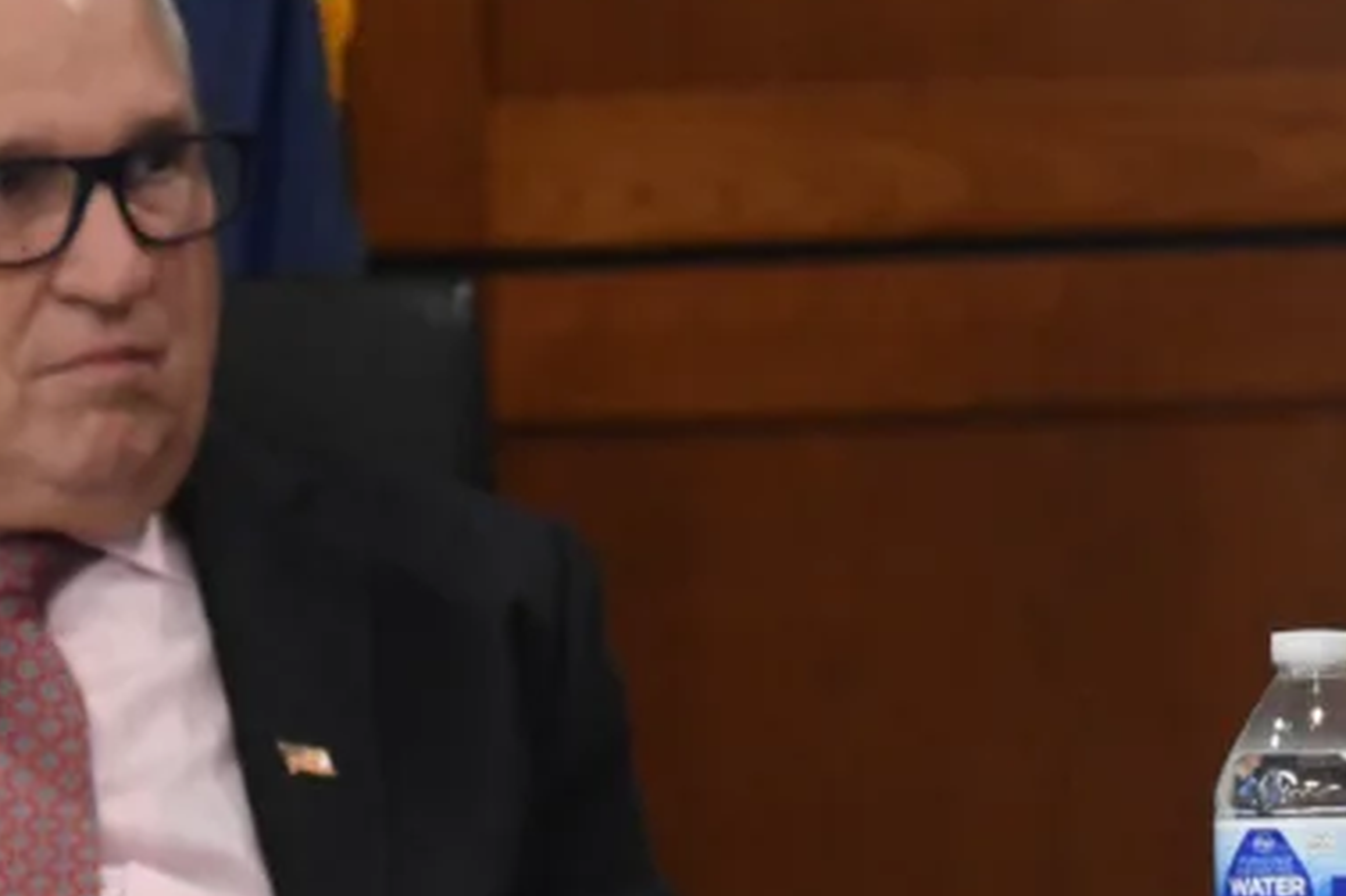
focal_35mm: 430
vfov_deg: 3.2
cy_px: 289
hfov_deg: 4.8
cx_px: 1192
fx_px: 16069
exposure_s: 1/250
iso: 4500
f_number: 4.8
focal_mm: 90
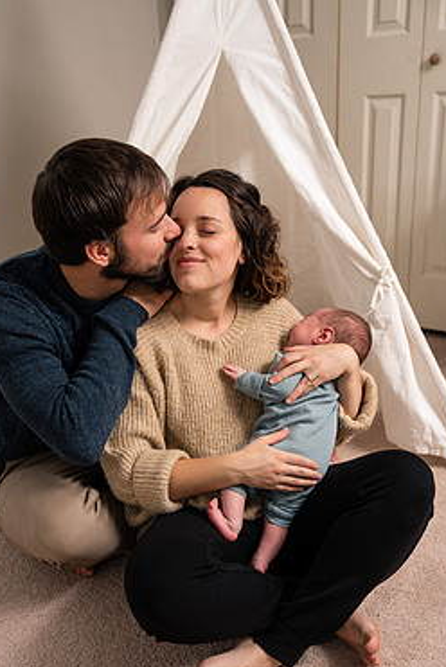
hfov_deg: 33.4
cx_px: 191
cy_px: 388
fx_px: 742
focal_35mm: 40
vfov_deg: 48.2
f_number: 2.8
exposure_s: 1/250
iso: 500
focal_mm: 33
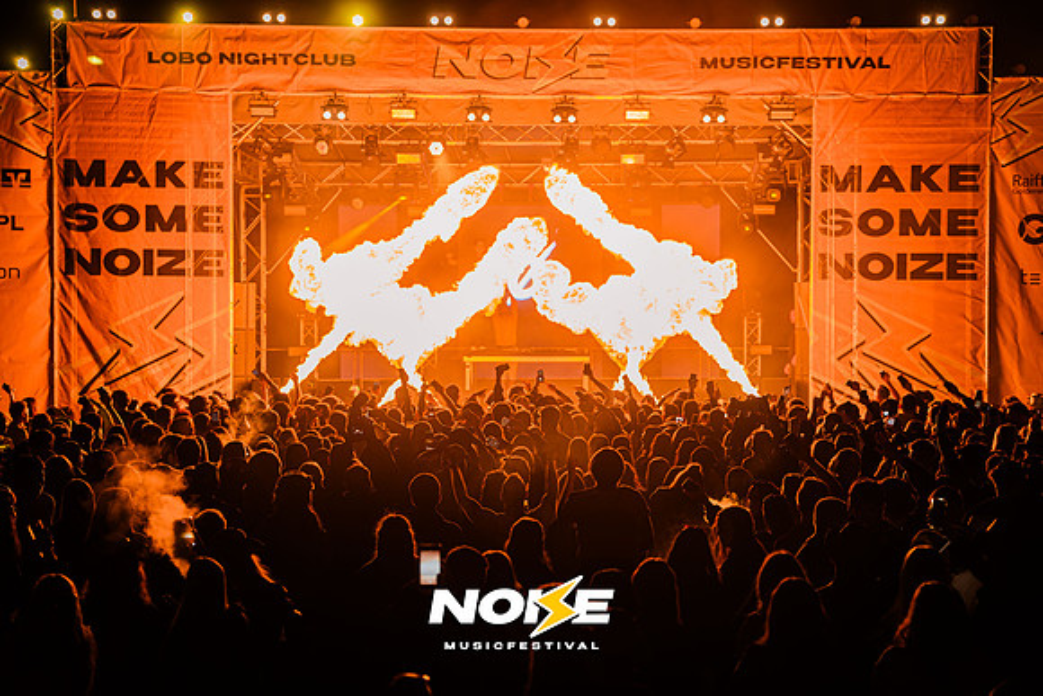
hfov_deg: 22.8
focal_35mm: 89
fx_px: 2590
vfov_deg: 15.3
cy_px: 348
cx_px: 522
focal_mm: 89
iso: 400
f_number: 3.5
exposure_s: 1/100
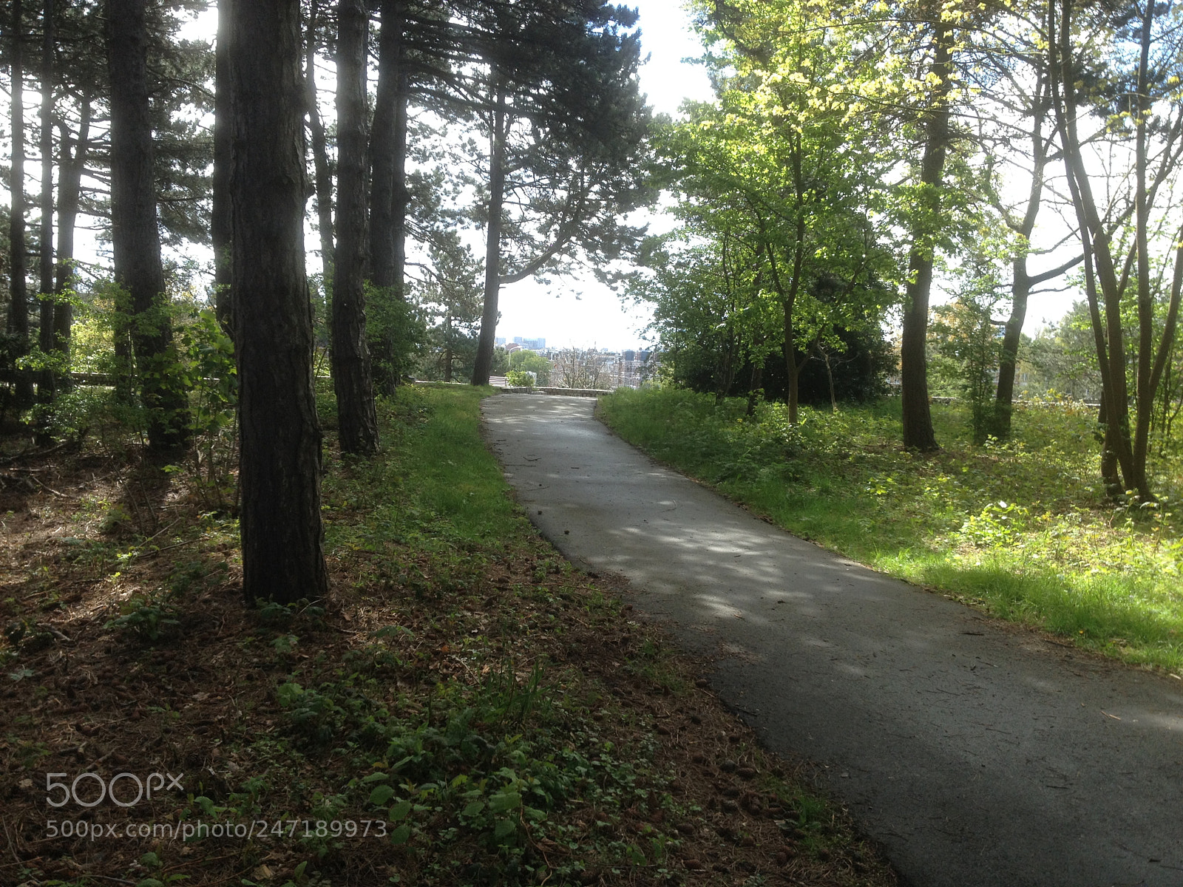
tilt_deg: -4.9
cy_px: 444
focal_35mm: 35
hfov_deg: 52.6
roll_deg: -1.7
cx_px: 592
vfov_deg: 40.7
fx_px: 1196
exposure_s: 1/336
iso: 50
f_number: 2.4
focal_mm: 4.28
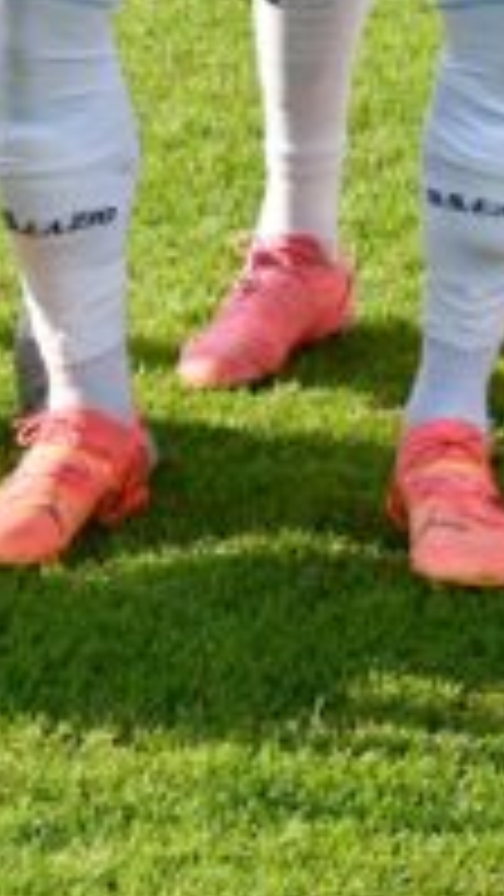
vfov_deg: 10.0
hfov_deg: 5.8
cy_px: -615
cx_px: 986
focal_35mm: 205
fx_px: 4868
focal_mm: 38
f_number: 5
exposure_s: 1/1000
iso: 280
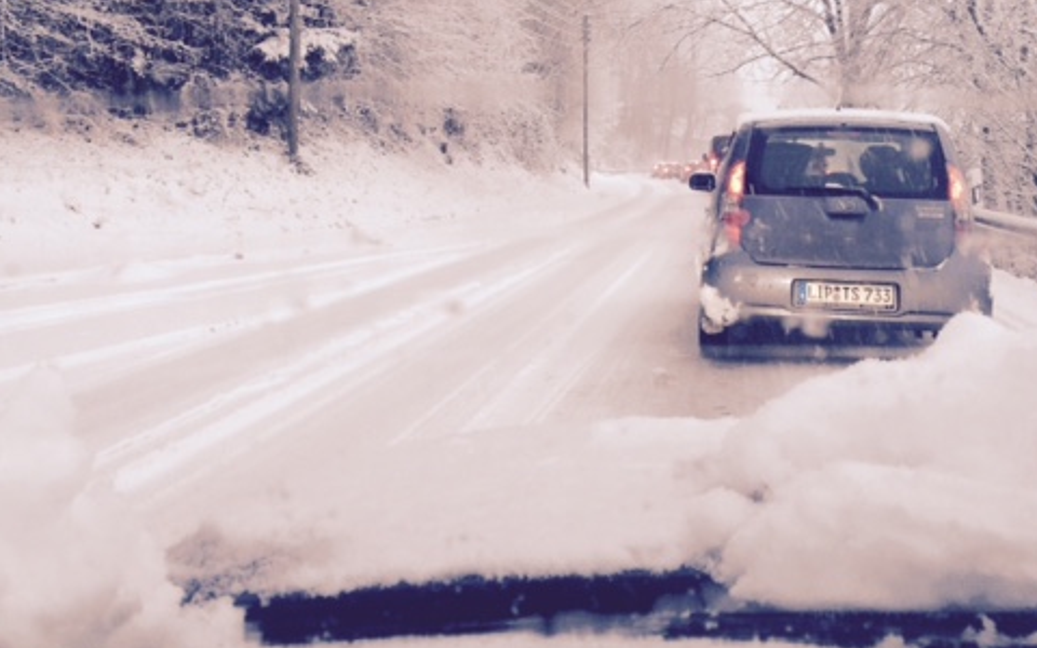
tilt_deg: +1.1
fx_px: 1159
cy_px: 160
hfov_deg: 48.2
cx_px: 514
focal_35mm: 41
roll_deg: +0.6
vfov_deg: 30.7
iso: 50
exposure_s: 1/60
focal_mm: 4.15
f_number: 2.2
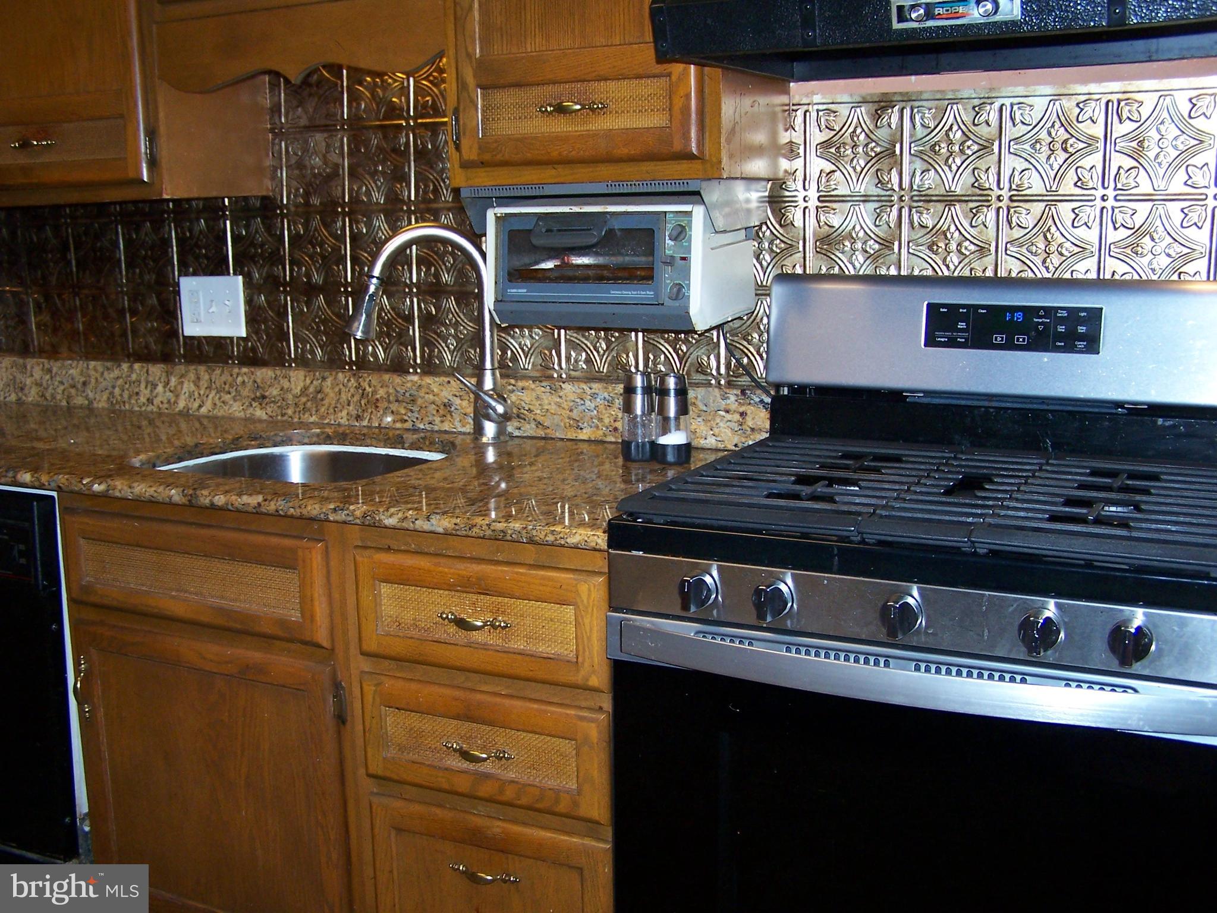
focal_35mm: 38
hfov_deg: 49.0
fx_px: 1336
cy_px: 456
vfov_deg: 37.7
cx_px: 608
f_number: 2.8
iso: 140
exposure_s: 1/60
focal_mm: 6.3
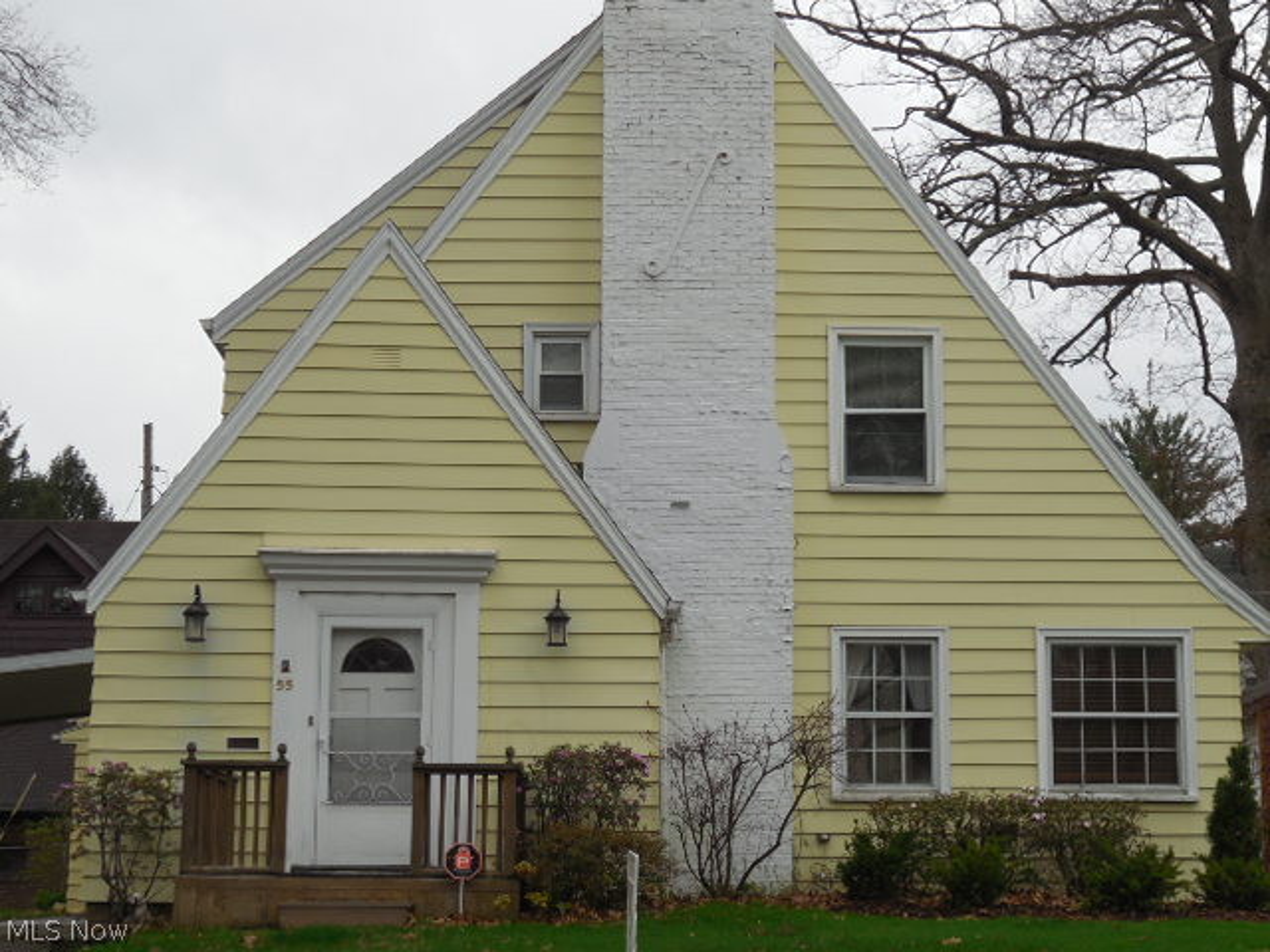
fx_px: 2311
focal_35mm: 63
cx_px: 635
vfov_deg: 23.3
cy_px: 476
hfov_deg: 30.7
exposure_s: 1/200
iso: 125
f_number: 5.6
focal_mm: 11.3
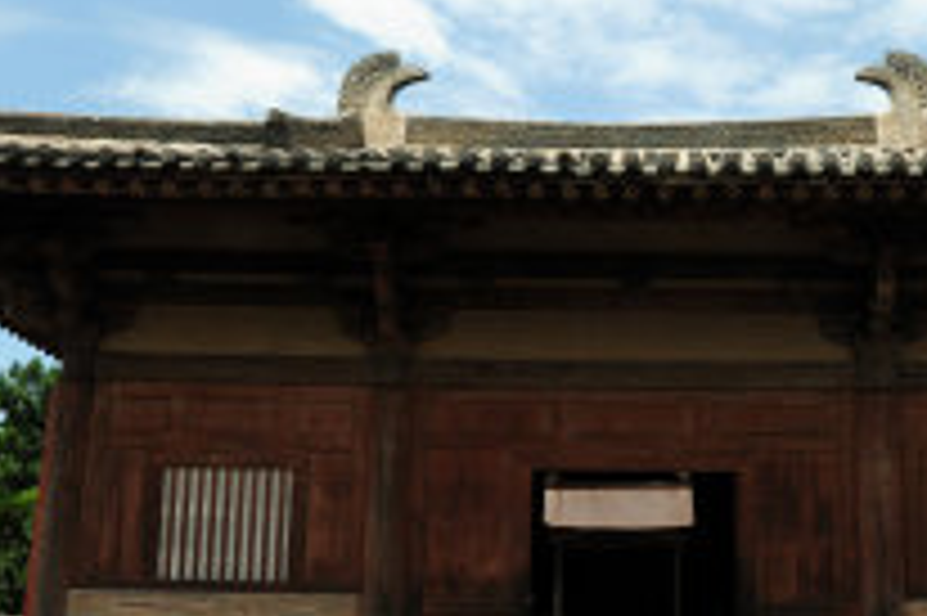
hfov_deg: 34.7
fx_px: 1467
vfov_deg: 23.7
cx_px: 626
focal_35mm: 57
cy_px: 355
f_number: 8
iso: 200
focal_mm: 24
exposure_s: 1/400
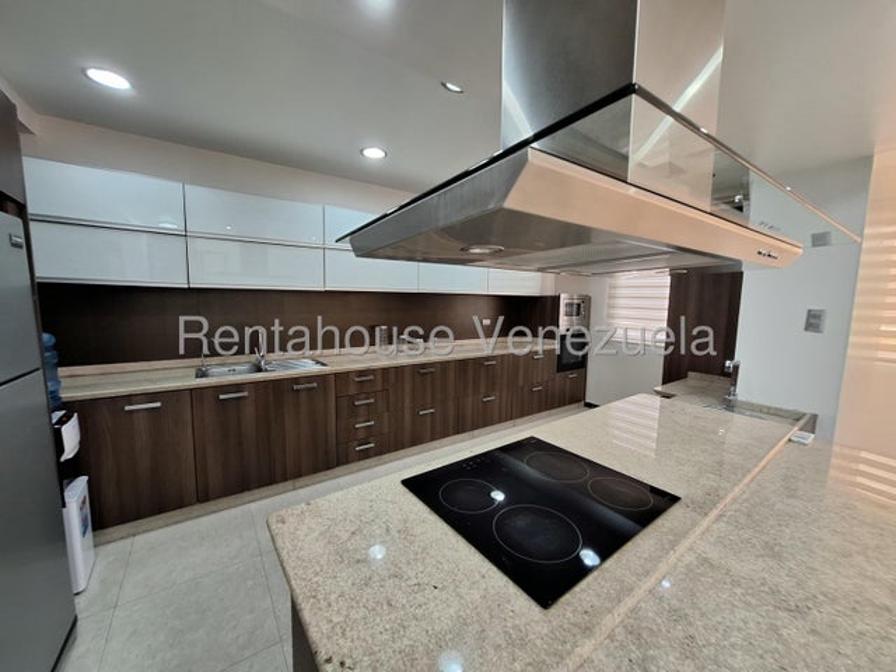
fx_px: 336
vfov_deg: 89.9
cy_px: 336
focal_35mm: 13
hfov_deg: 106.2
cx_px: 448
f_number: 2.2
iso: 100
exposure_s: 1/40
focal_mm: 1.74
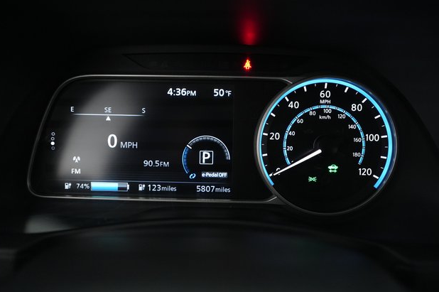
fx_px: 353
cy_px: 150
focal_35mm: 29
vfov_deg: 44.9
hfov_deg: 63.7
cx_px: 217
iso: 5000
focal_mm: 28
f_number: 2.8
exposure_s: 1/125
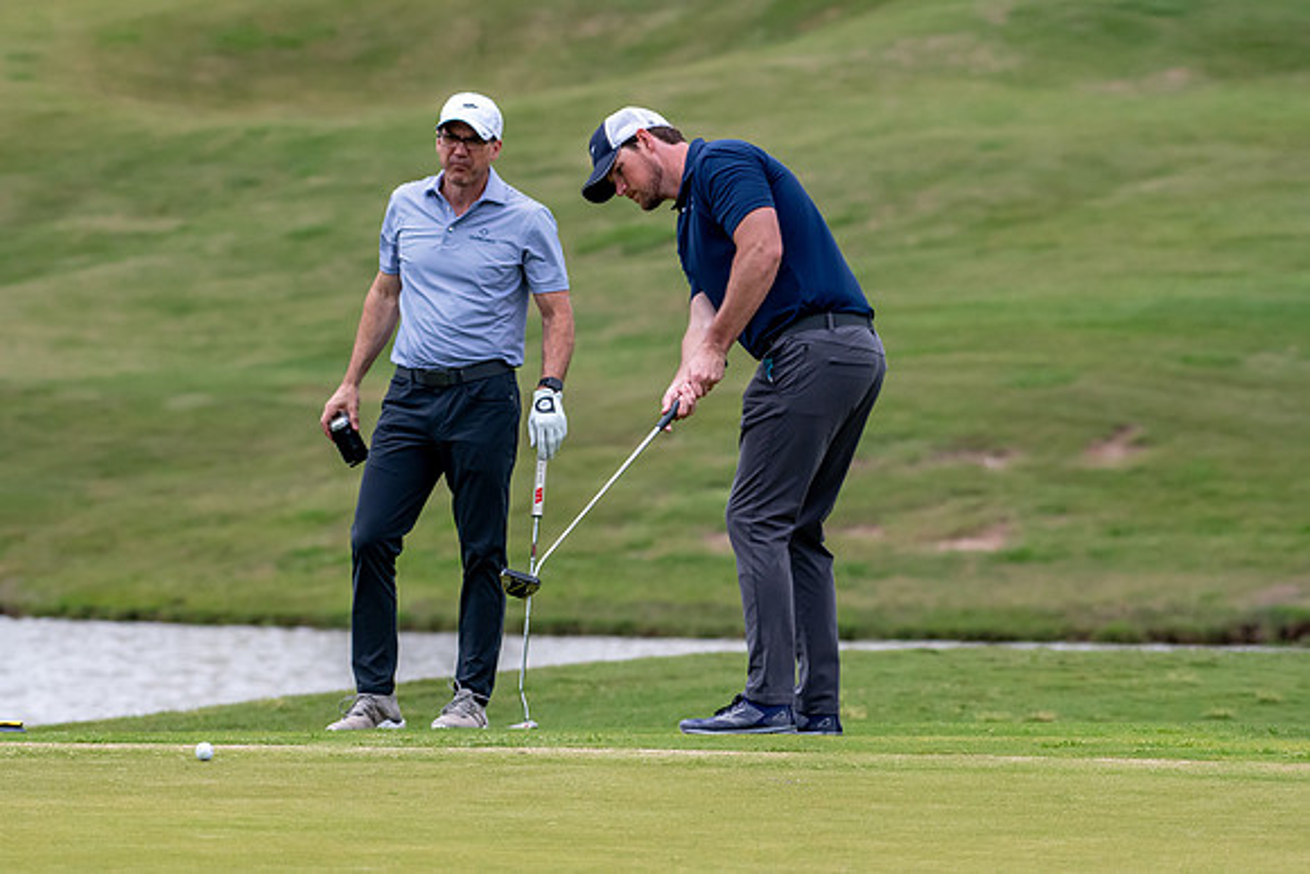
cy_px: 437
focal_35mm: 300
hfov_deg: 6.9
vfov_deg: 4.6
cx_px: 655
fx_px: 10919
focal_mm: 200
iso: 1400
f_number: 5.6
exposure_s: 1/2000
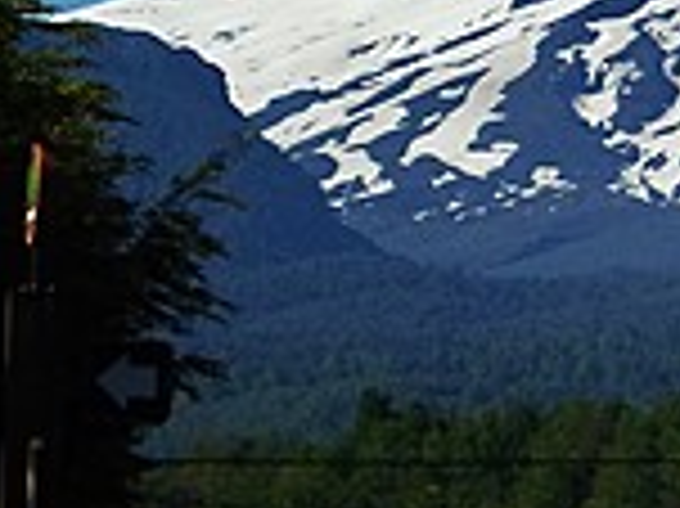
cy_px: 110
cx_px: 1097
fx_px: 8911
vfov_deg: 3.3
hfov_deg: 4.3
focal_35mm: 454
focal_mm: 19.8
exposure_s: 1/750
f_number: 5.7
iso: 80
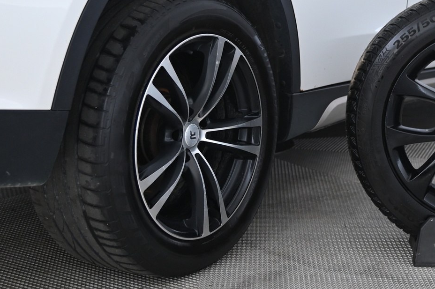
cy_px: 94
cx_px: 326
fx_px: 930
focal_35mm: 77
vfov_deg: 17.6
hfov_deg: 26.0
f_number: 4
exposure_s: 1/60
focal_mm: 44
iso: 2000
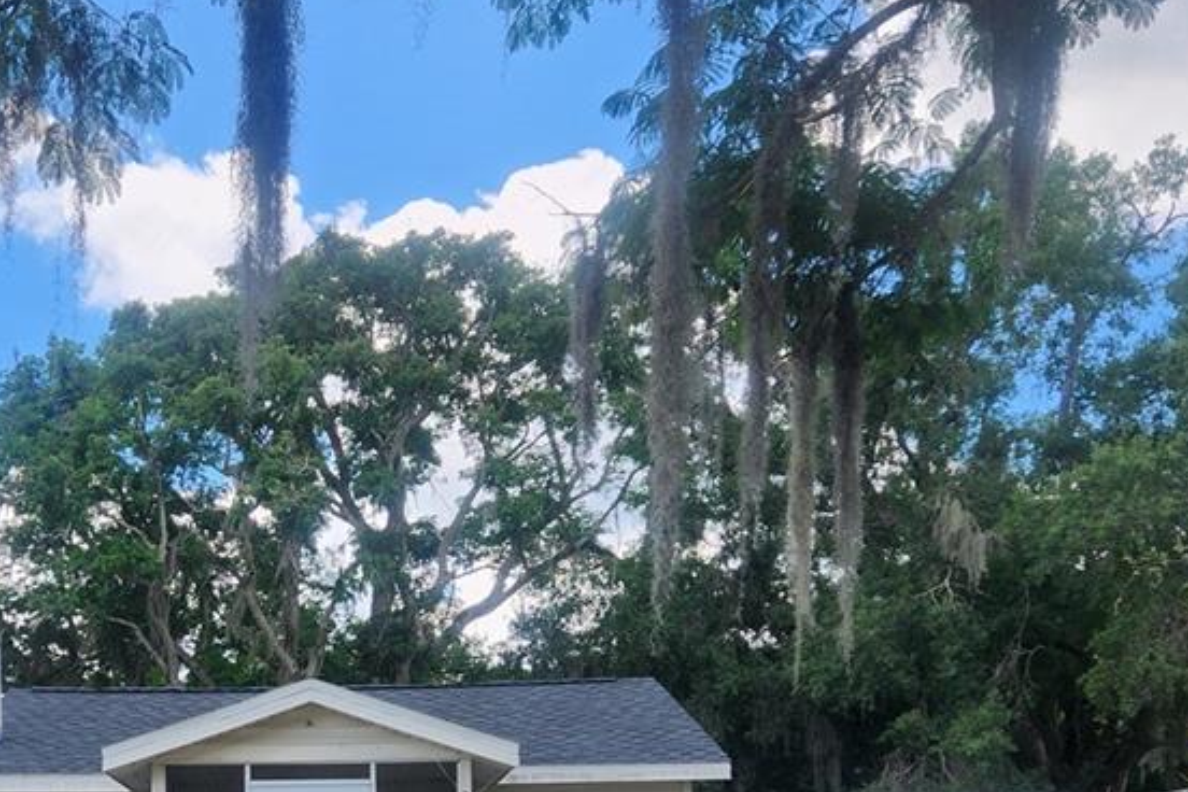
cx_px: 364
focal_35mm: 52
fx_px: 1716
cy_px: 852
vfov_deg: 24.4
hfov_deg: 37.6
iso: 20
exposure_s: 1/671
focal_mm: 5.4
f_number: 1.8
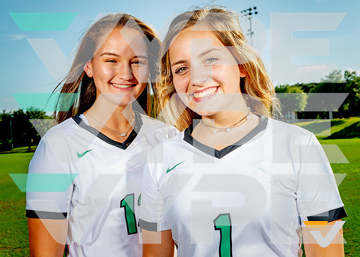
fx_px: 495
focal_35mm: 48
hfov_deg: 39.9
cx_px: 158
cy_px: 126
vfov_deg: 29.1
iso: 100
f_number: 9
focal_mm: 44
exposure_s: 1/125
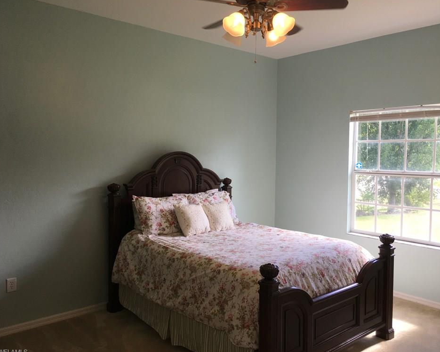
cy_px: 176
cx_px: 234
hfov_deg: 57.1
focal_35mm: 31
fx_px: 404
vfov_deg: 47.1
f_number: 2.2
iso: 40
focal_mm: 4.15
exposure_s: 1/120
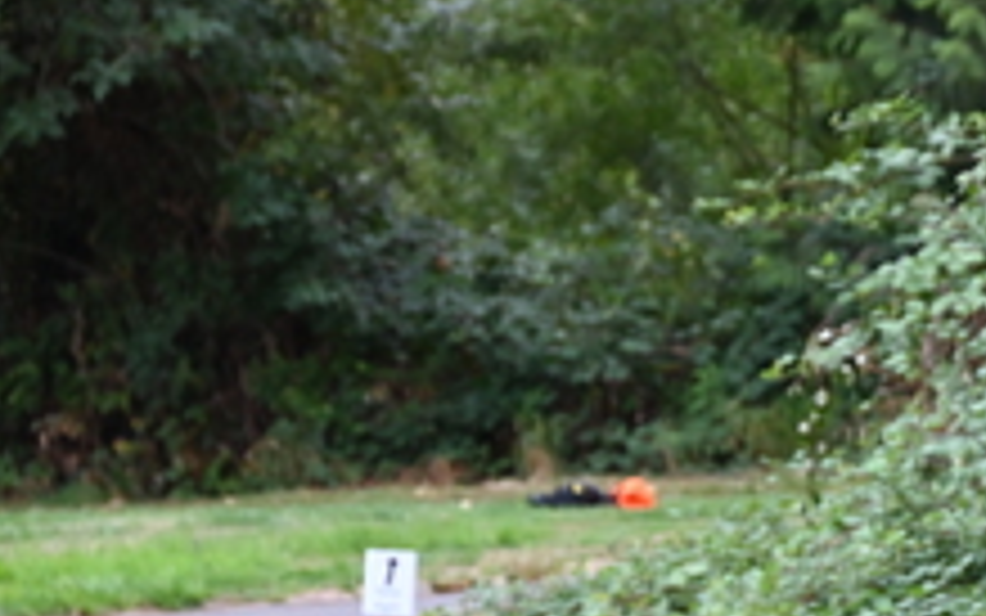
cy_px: 474
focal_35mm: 295
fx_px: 7929
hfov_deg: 7.1
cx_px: 1234
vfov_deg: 4.5
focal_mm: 115
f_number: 6.3
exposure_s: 1/125
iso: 1100
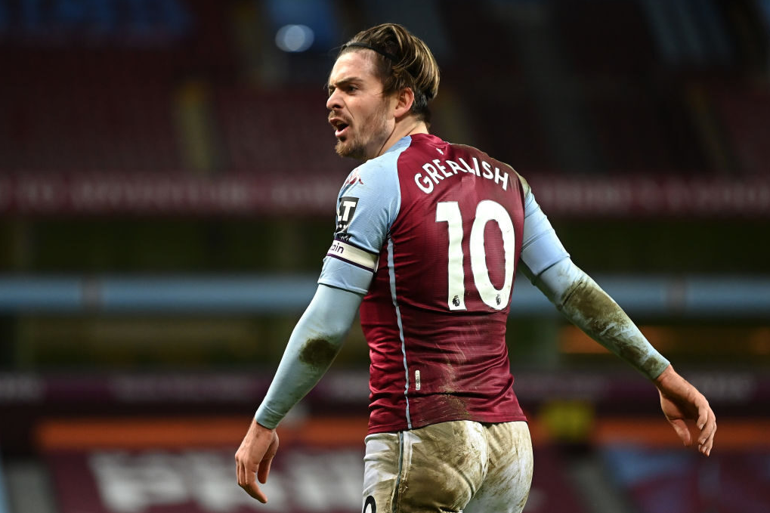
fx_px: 4084
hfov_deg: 10.8
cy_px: 256
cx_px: 385
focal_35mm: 191
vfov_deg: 7.2
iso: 2500
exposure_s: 1/1600
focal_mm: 190
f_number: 2.8
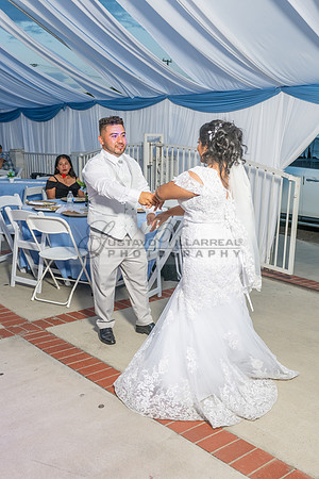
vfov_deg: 50.4
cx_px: 170
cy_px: 254
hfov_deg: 34.9
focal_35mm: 38
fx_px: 508
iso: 250
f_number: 4.5
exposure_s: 1/160
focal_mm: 24
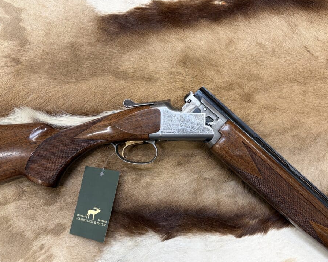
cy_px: 132
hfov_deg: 60.3
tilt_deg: -82.3
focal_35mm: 29
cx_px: 179
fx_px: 282
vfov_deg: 50.0
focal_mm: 5.96
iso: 125
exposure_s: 1/50
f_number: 1.6
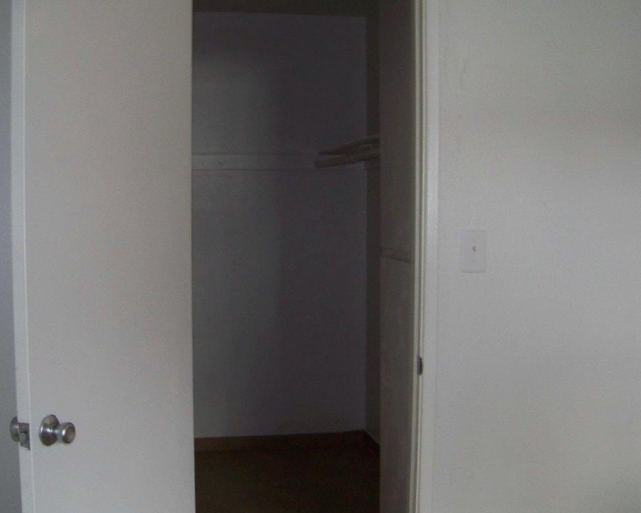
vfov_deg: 32.7
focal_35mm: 46
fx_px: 872
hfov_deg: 40.2
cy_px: 264
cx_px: 274
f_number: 2.8
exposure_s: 1/30
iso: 200
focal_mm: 5.85
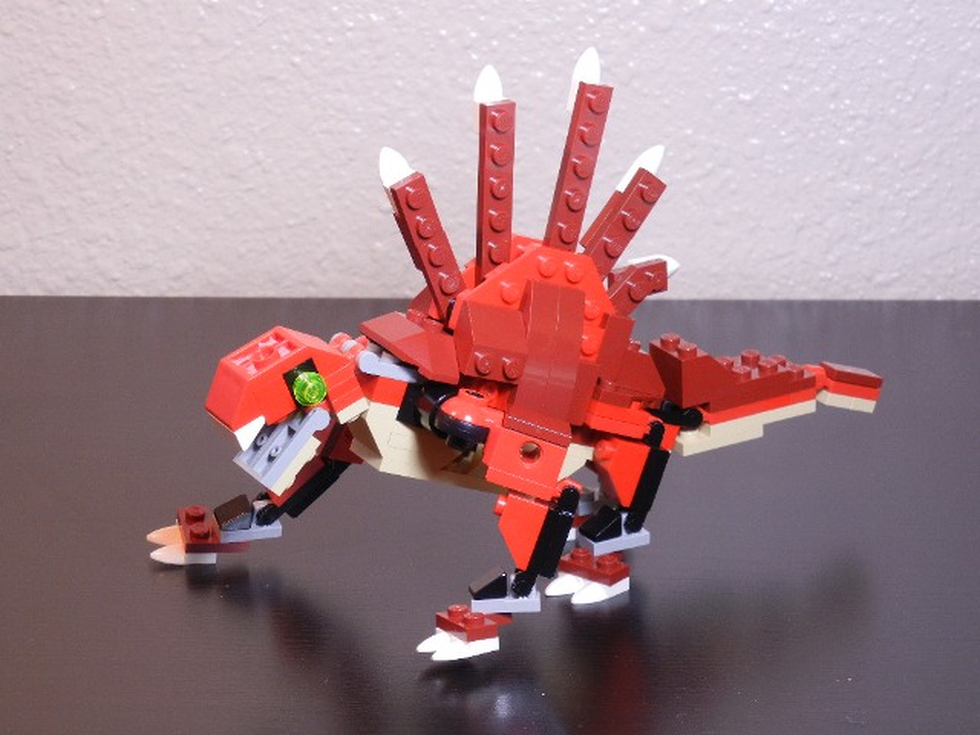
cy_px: 368
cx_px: 490
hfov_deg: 19.3
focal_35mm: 102
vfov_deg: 14.5
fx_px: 2888
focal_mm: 18.3
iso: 244
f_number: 4.5
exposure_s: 1/30
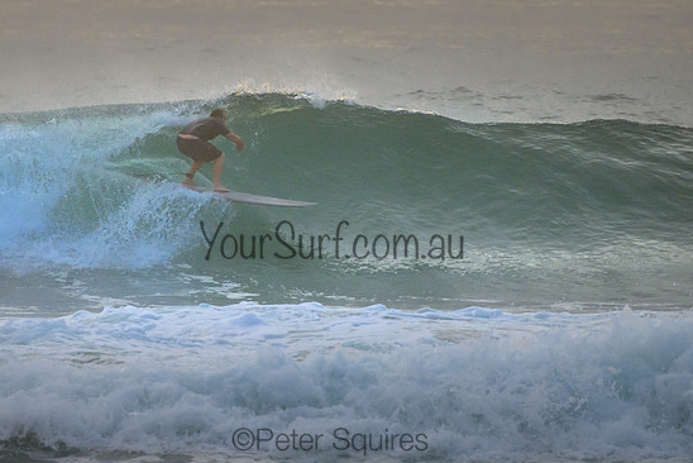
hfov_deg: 3.5
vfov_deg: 2.4
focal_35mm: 582
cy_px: 190
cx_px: 261
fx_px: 11209
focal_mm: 400
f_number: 5.6
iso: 1600
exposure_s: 1/2000
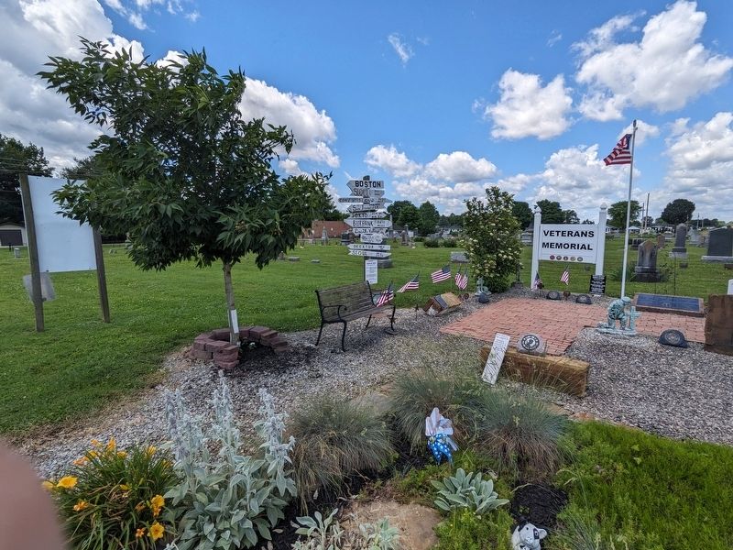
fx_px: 339
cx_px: 366
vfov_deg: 78.1
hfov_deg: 94.5
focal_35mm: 16
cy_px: 275
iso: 34
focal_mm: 2.22
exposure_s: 1/1481
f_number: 2.2
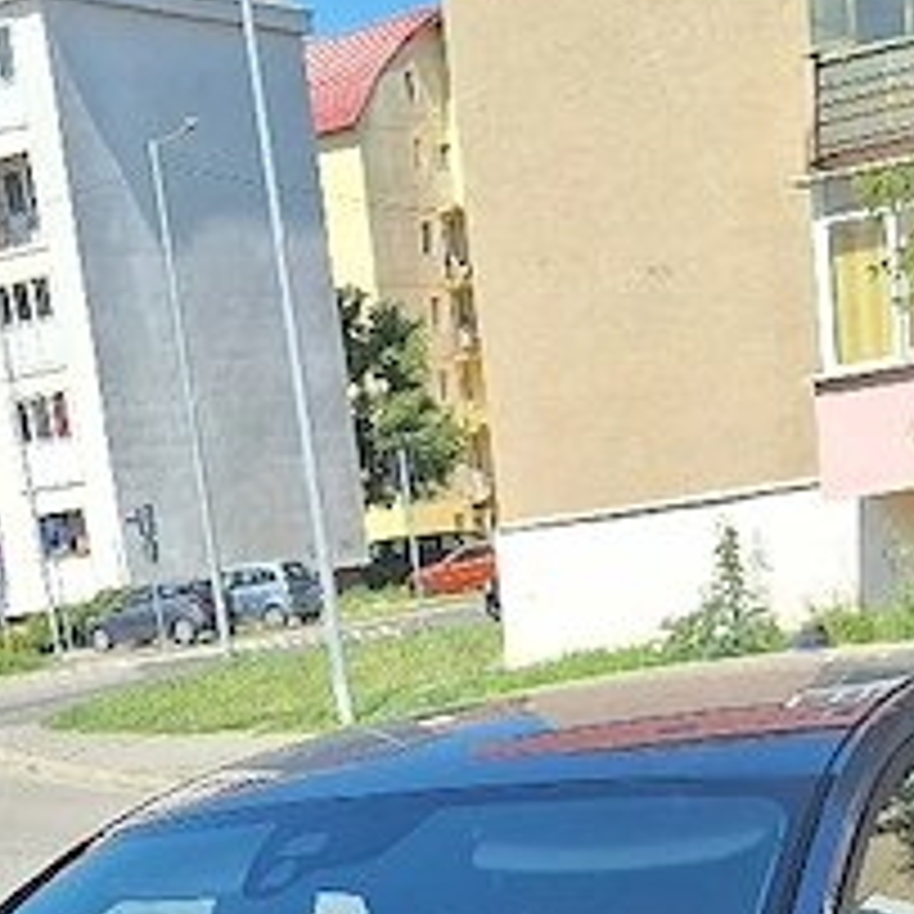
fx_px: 2390
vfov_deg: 19.0
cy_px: 1373
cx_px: 396
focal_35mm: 80
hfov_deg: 21.6
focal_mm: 5.54
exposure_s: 1/1429
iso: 40
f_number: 1.8
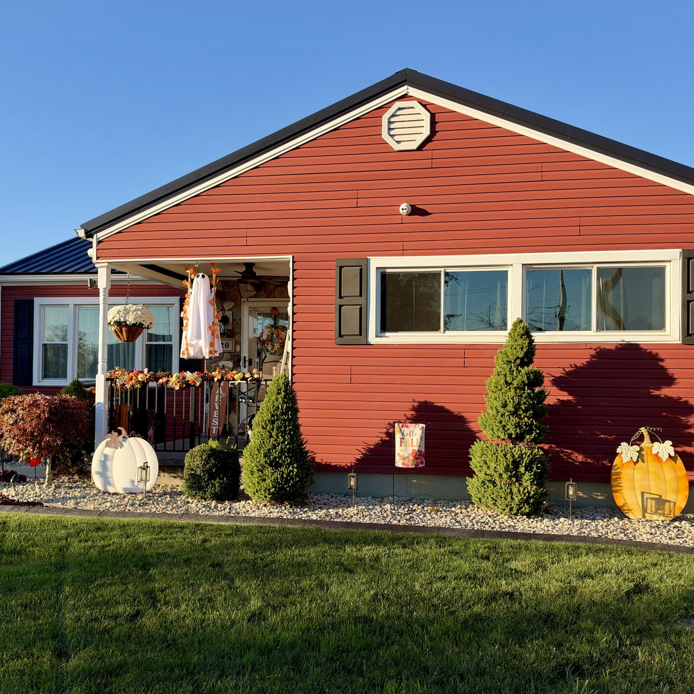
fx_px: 749
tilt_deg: +2.2
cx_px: 347
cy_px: 365
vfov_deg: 49.7
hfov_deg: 49.7
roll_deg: -0.3
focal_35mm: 33
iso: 64
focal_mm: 6.93
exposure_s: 1/1353
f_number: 1.8
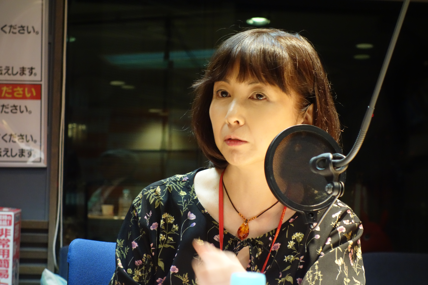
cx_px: 214
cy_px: 142
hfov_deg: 20.8
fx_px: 1165
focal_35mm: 98
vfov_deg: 14.0
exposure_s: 1/30
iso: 1600
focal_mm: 36.28
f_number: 4.9
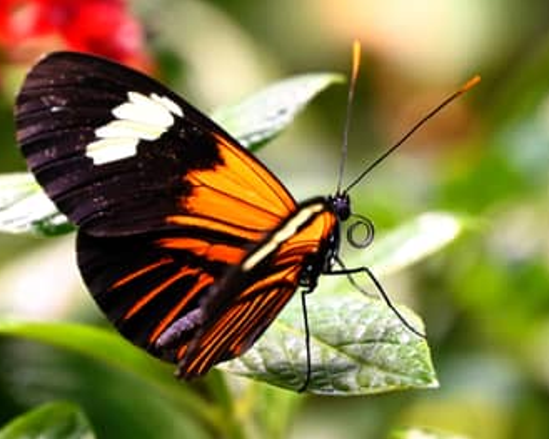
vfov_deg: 6.8
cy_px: 220
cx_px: 254
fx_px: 3704
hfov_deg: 8.5
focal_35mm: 228
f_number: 6.3
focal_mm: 200
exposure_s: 1/100
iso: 800
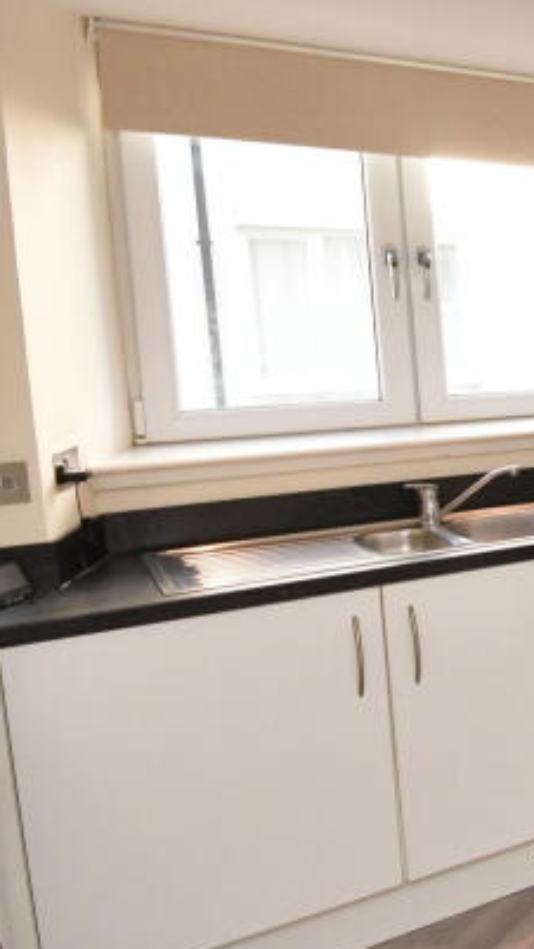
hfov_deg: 16.7
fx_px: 1007
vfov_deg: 50.3
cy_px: 405
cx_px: 1186
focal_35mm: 40
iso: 2500
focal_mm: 10
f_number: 9
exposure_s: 1/125
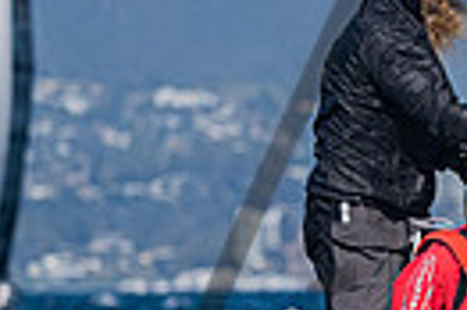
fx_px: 12891
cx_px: 886
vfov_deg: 1.4
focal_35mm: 995
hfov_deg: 2.1
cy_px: 281
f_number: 4.8
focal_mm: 170
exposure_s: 1/8000
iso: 400
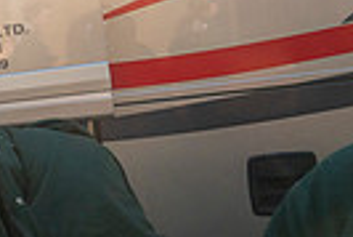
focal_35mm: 61
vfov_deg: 22.3
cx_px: -361
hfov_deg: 18.9
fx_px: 599
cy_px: 113
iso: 1250
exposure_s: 1/2000
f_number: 5
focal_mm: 14
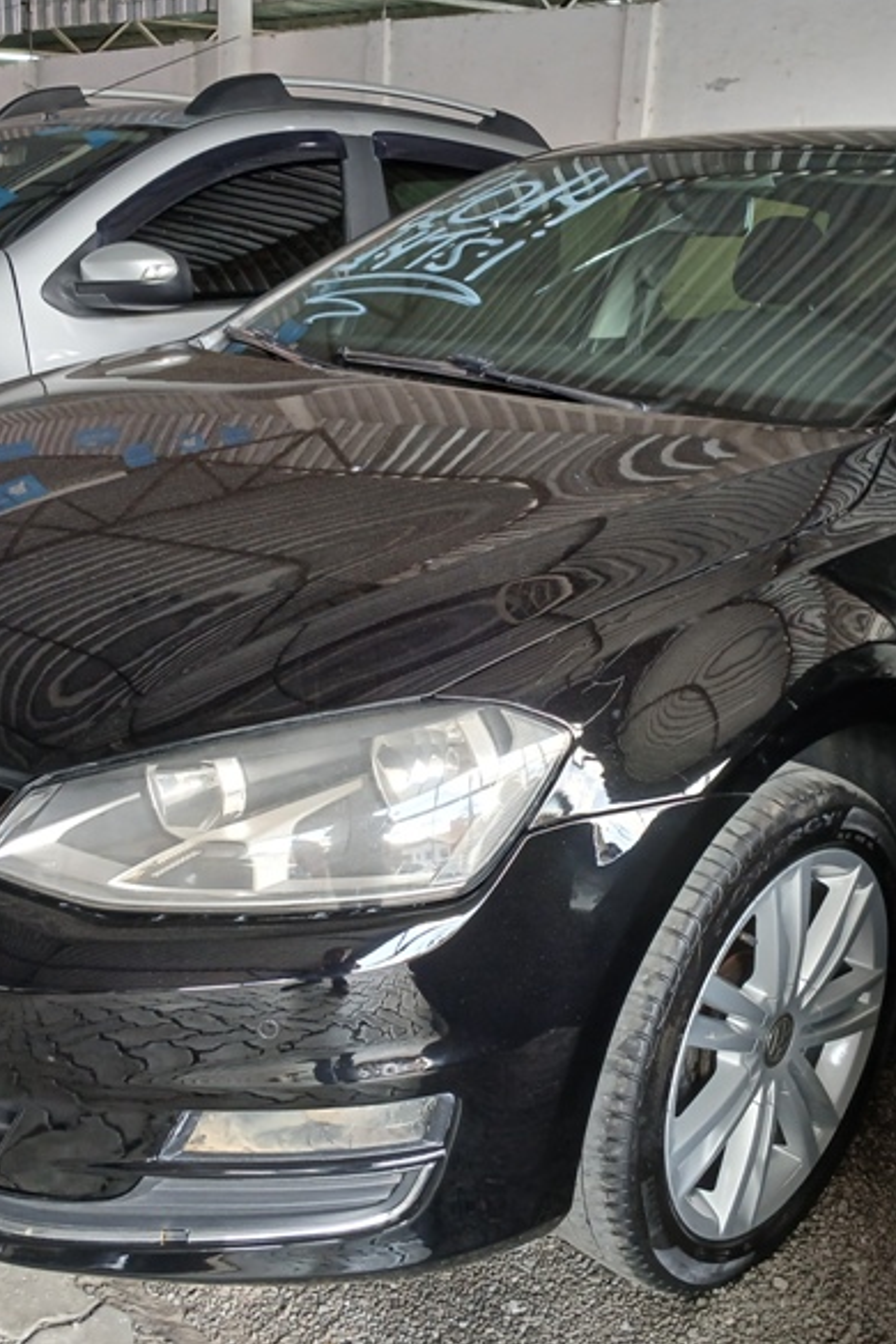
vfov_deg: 51.9
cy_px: 682
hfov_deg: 35.9
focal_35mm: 37
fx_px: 1381
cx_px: 464
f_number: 1.8
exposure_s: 1/60
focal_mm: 3.98
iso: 160
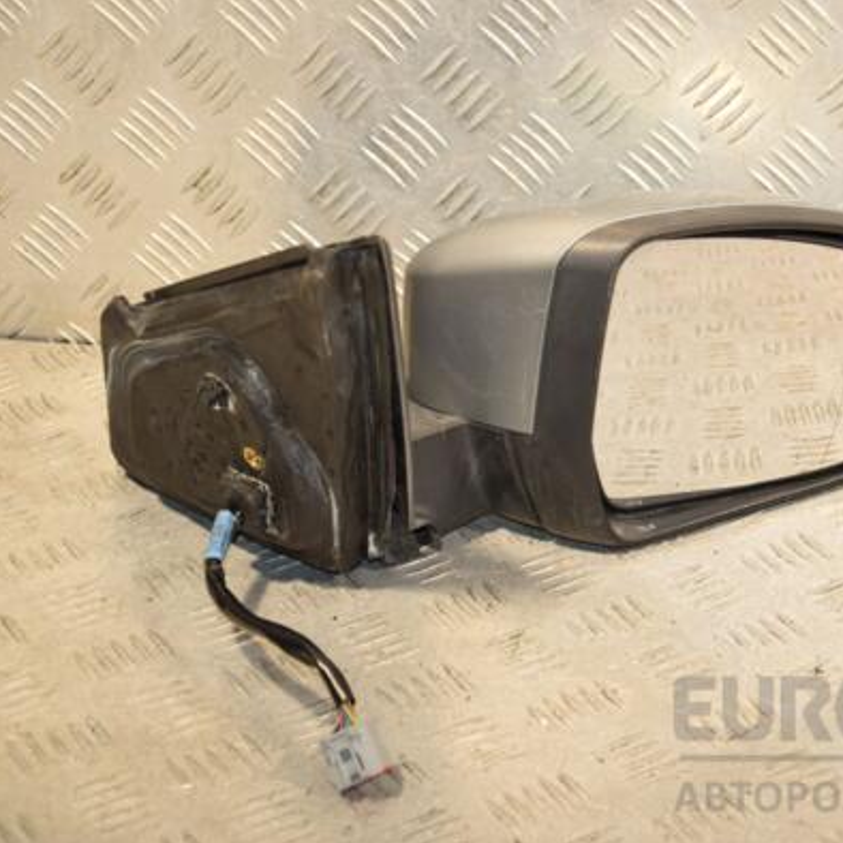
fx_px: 2673
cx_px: 633
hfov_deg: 17.8
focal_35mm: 97
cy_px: 424
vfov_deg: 17.9
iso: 800
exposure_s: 1/200
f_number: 5
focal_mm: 50
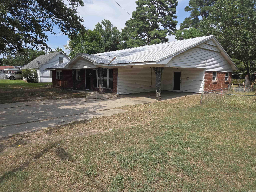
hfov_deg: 73.9
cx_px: 128
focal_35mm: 23
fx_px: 170
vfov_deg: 58.9
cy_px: 96
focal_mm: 5.4
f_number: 1.8
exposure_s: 1/1493
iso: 25
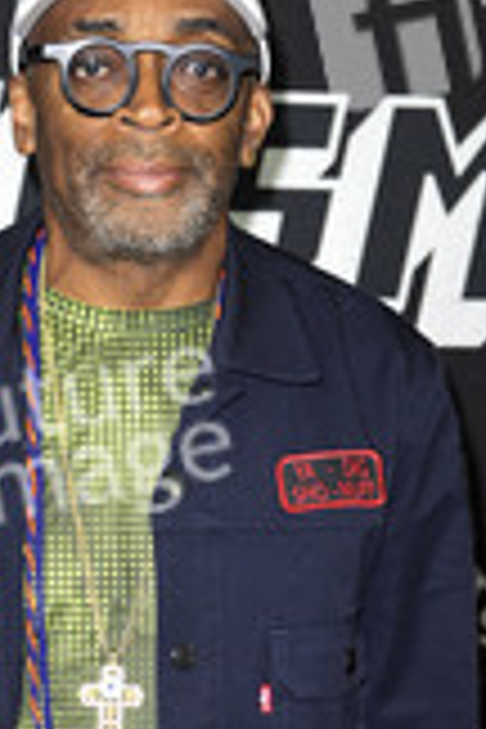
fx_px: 4110
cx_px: 133
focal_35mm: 203
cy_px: 680
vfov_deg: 10.1
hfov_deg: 6.8
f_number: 5
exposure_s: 1/160
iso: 500
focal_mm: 82
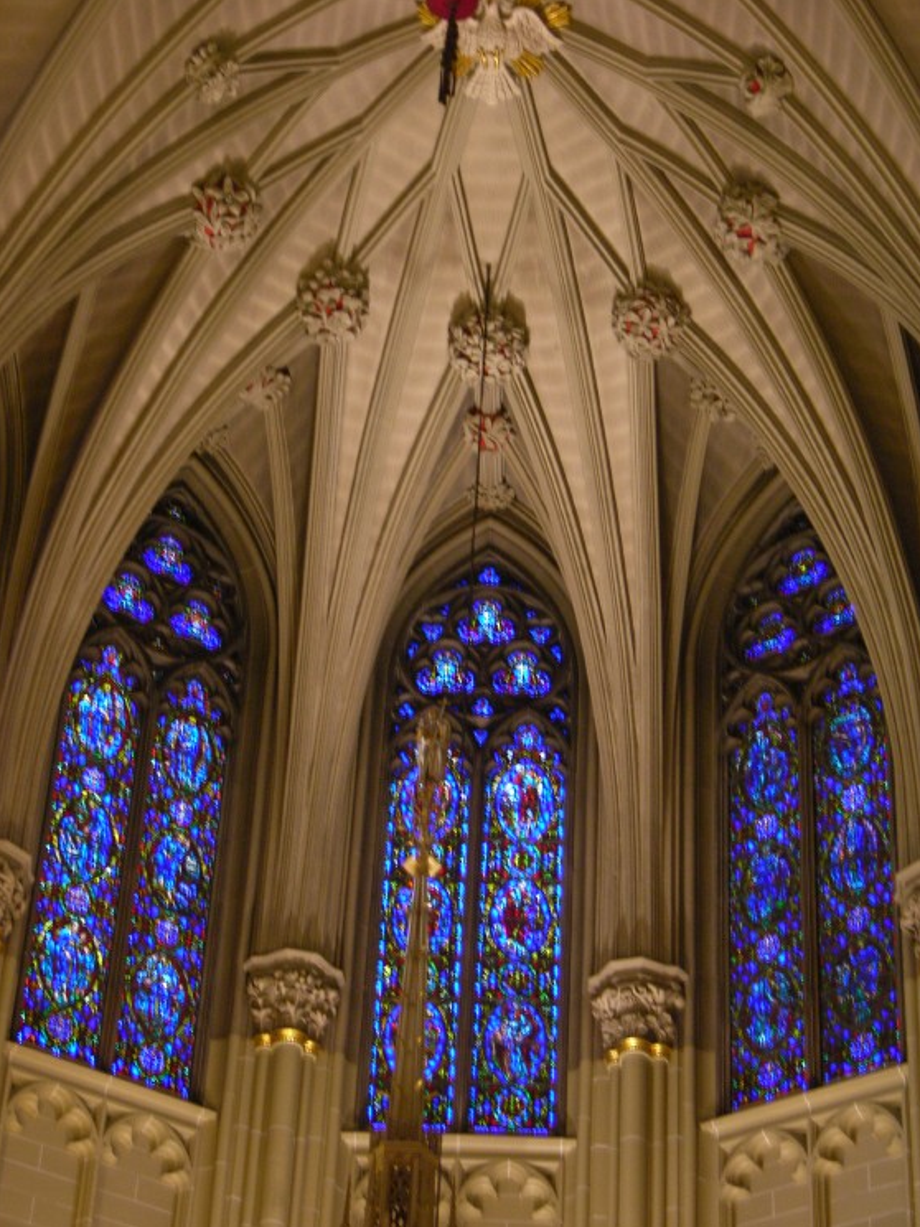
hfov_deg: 15.4
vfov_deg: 20.4
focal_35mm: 96
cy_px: 630
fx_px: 3402
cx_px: 458
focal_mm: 23.7
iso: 200
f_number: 3.6
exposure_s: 2
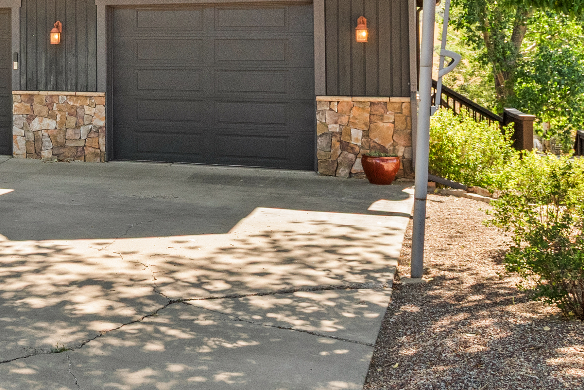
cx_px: -128
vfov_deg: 20.2
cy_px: -49
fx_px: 1038
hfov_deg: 27.4
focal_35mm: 64
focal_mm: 19
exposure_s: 1/400
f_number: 9
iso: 400
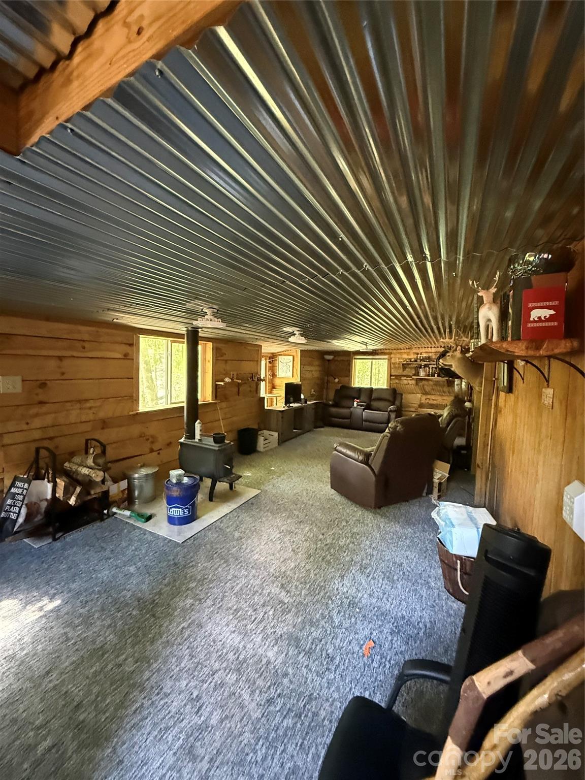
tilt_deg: -2.7
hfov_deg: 85.7
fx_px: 315
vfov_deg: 102.1
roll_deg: -2.0
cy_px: 390
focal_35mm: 14
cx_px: 292
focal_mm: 2.22
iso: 1600
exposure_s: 1/45
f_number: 2.2
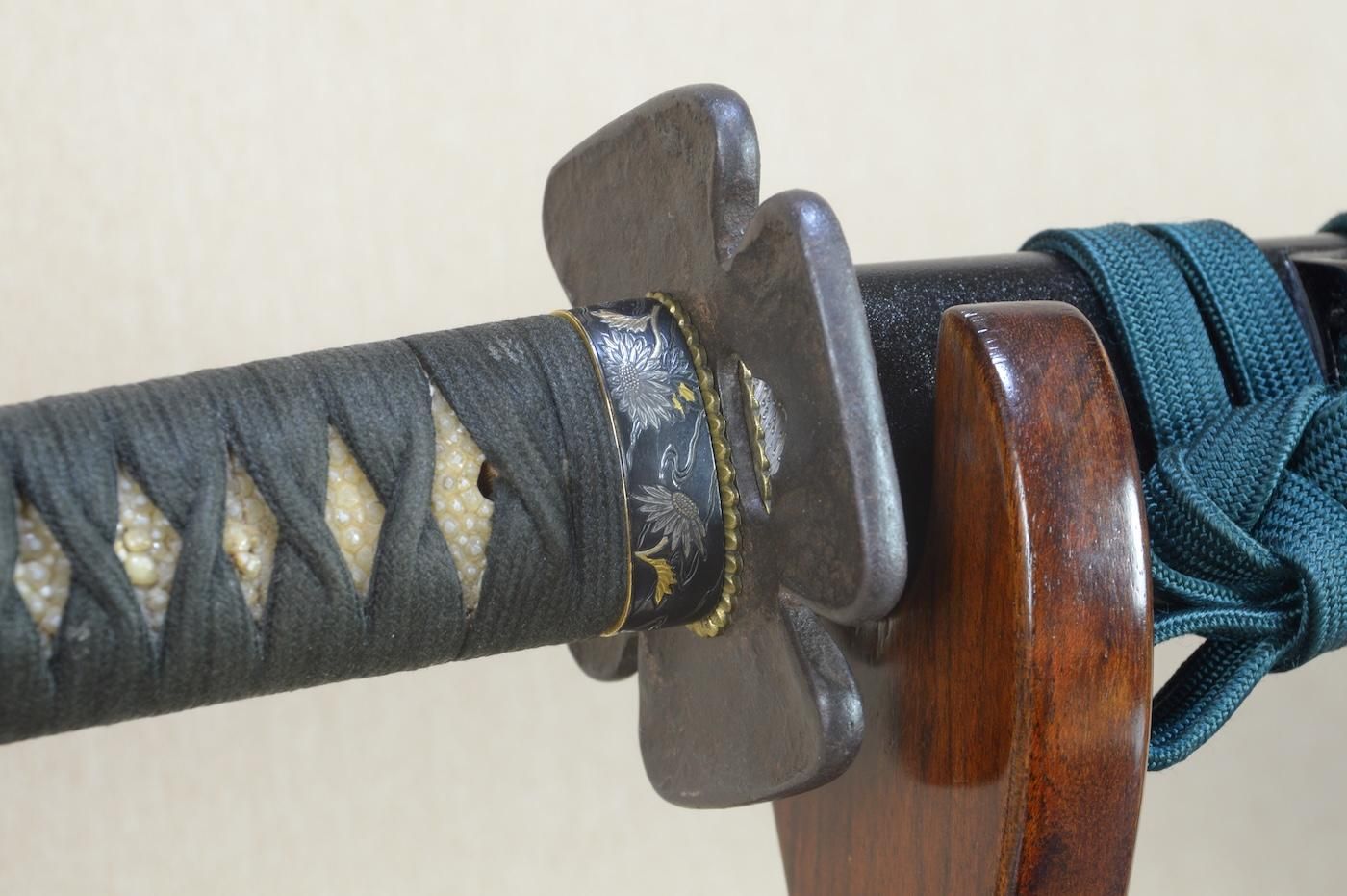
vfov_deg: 13.8
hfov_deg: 20.6
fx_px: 3701
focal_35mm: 99
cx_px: 674
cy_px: 448
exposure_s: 1/1.6
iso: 400
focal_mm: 66
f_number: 11
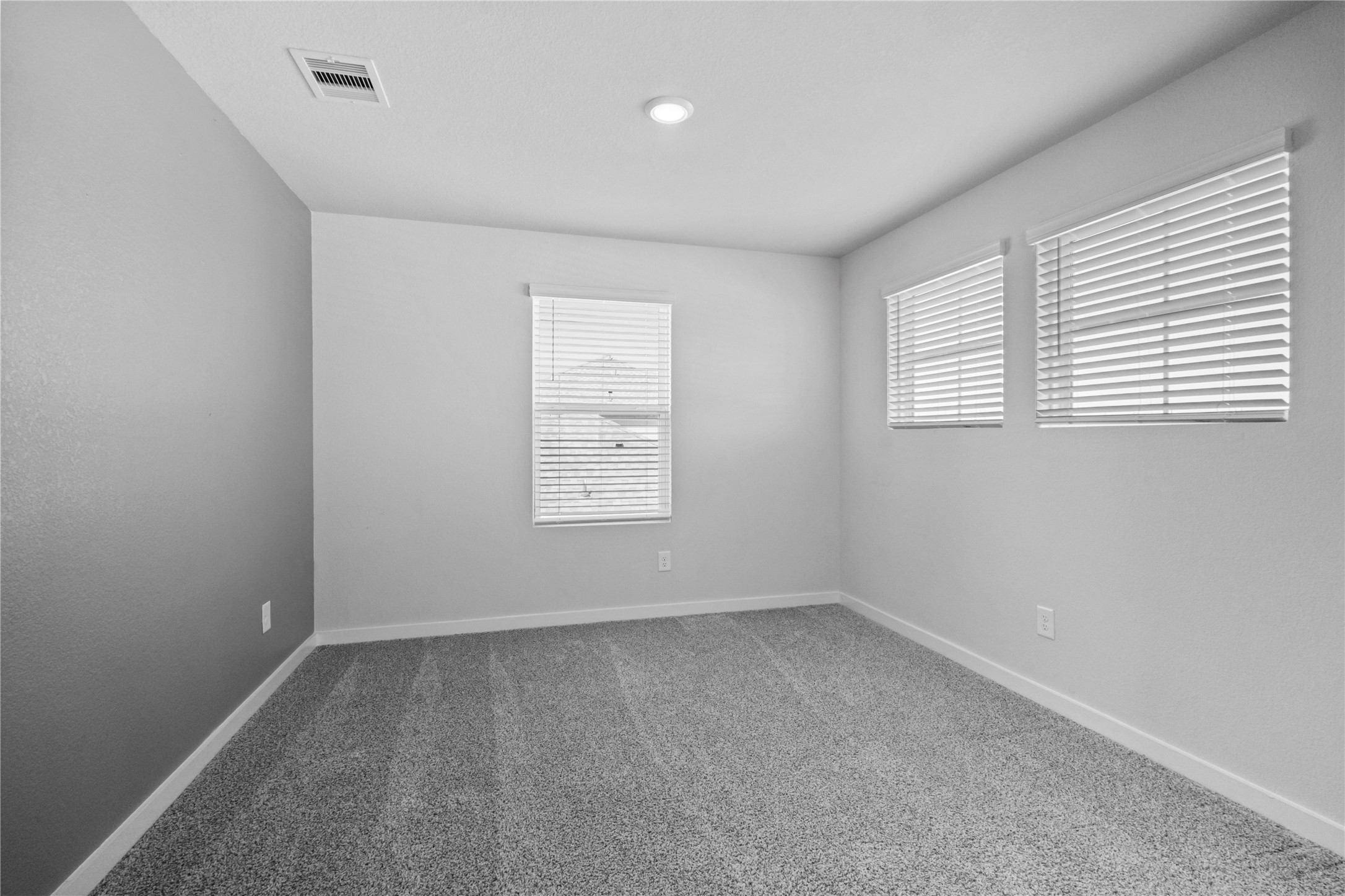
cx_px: 672
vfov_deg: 72.1
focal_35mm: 16
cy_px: 448
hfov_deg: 95.0
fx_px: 616
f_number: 8
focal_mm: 16.5
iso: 400
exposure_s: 1/3
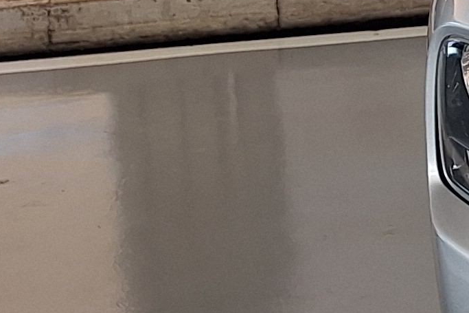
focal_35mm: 143
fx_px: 1862
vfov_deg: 9.3
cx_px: 1145
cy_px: -146
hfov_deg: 11.6
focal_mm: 5.54
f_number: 1.8
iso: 40
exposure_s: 1/60
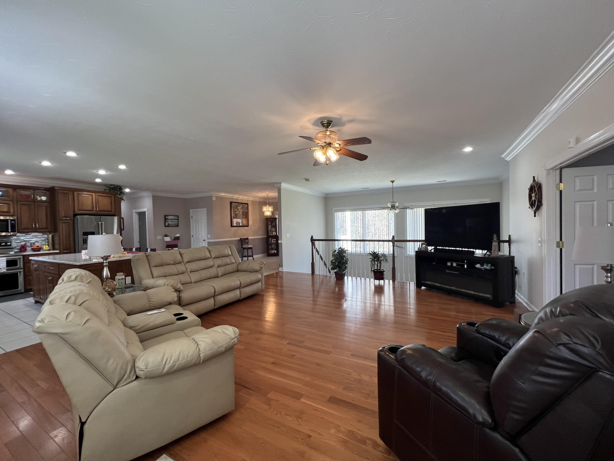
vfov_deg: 89.9
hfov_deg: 106.2
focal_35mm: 13
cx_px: 307
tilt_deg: -0.8
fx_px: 231
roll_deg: +2.0
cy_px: 230
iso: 125
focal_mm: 1.57
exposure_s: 1/120
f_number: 1.8
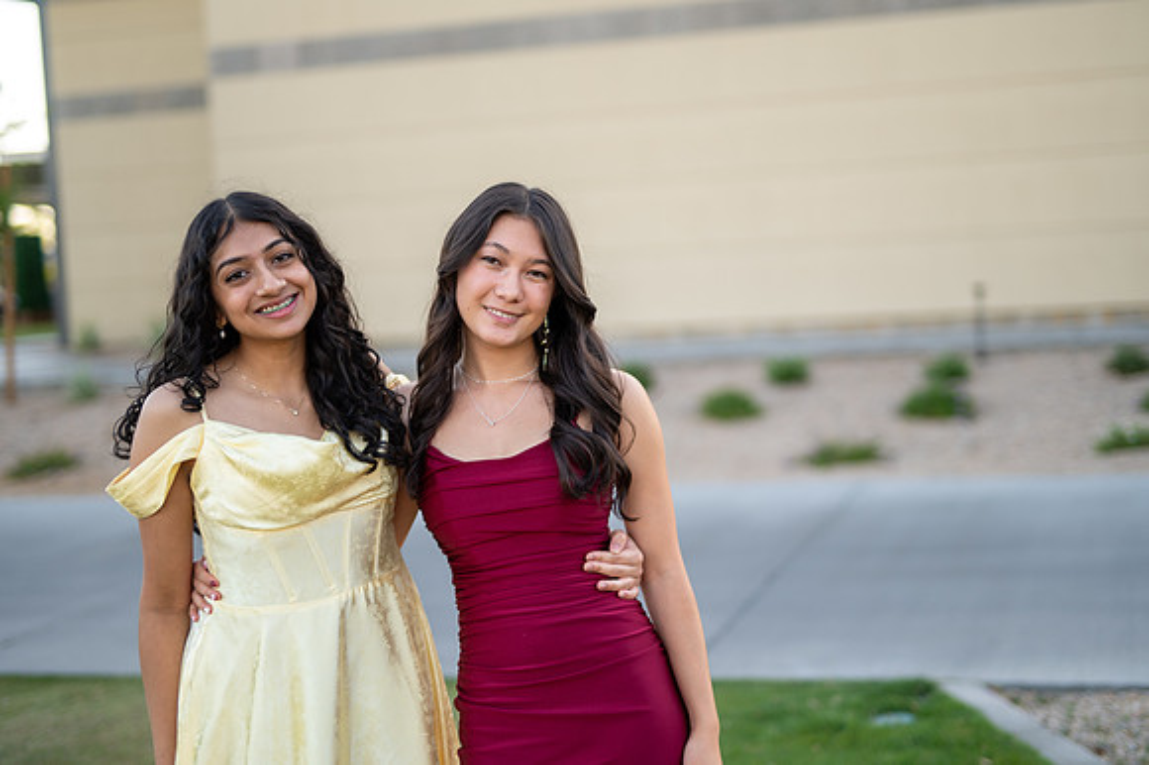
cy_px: 382
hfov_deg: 39.6
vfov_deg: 27.0
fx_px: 1595
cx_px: 574
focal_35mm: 50
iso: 100
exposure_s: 1/640
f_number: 1.4
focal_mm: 50
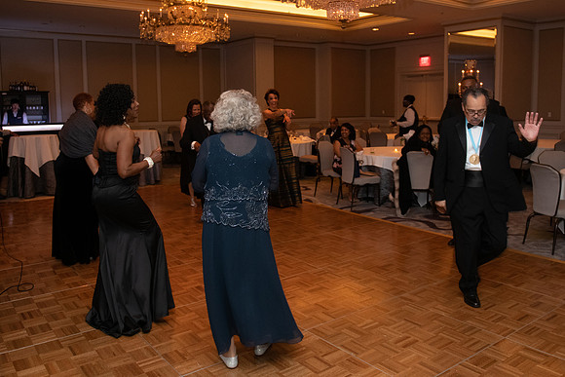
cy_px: 158
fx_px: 490
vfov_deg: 42.0
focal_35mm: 31
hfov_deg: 60.0
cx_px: 286
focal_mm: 24
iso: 1600
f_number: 2.8
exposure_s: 1/50
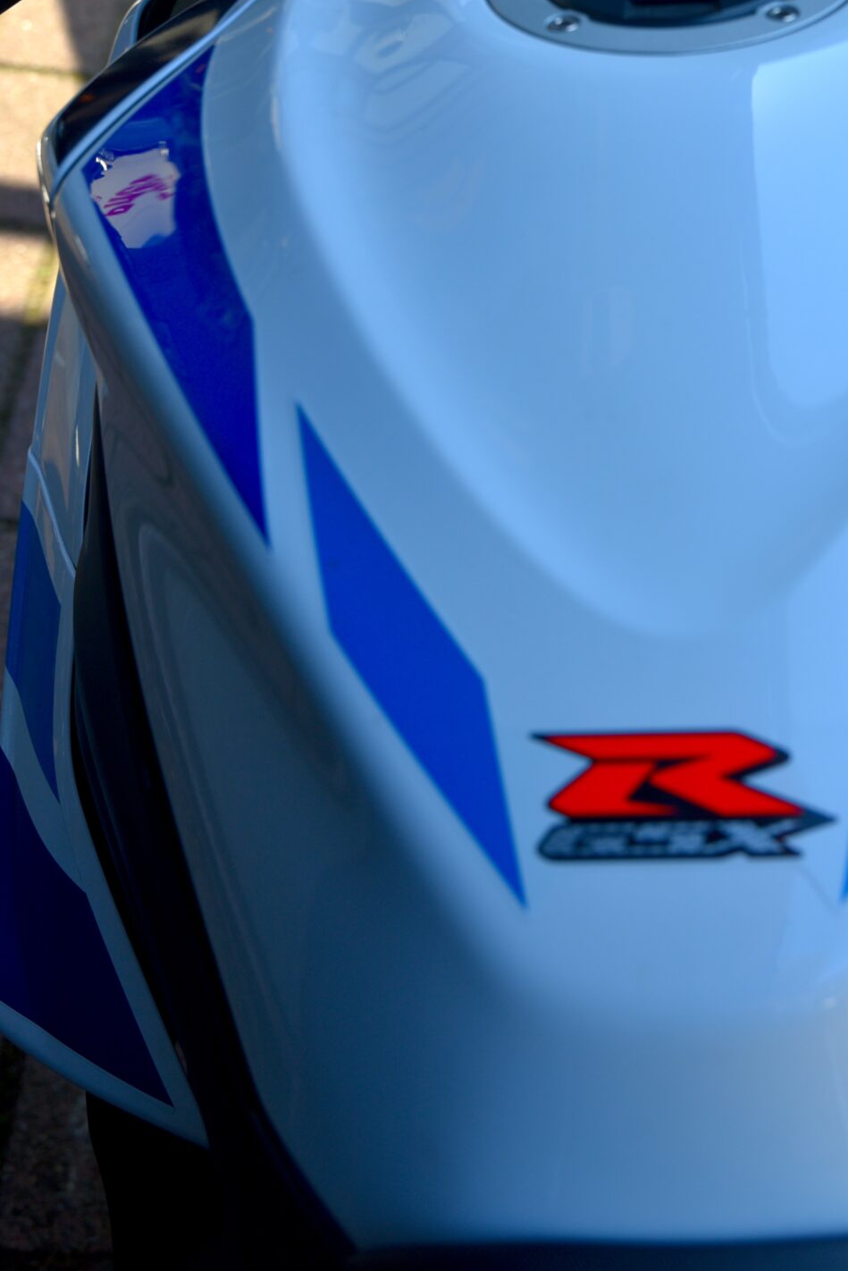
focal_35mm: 72
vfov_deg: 27.3
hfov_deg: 18.7
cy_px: 178
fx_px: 2542
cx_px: 735
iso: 100
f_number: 5.6
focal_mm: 40
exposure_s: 1/125
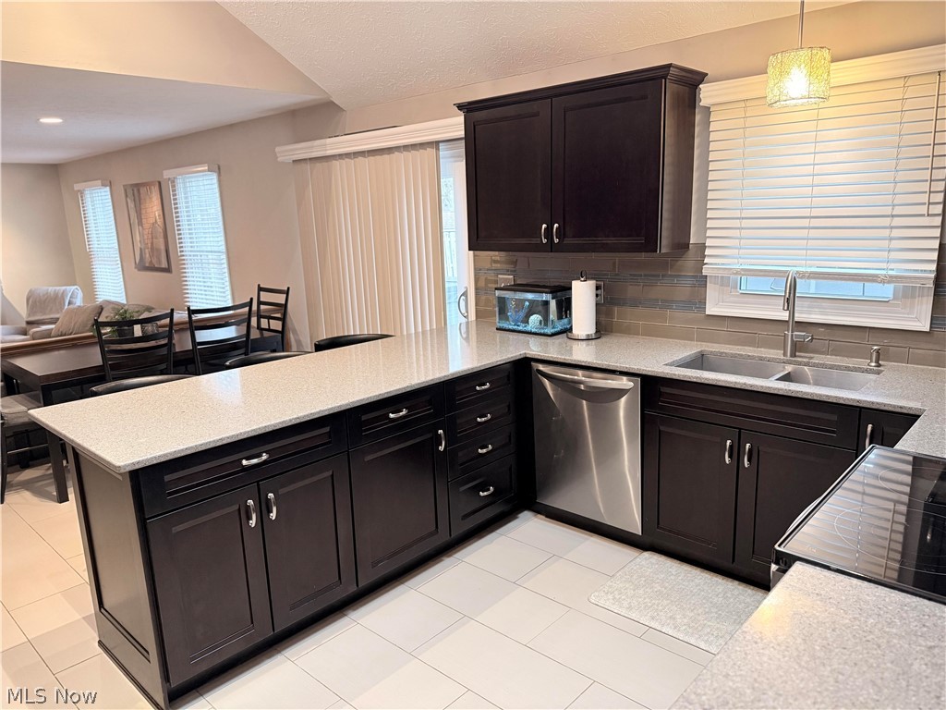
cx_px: 473
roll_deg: +2.2
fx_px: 656
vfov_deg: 56.8
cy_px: 355
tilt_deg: -12.6
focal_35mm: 24
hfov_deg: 71.6
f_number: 1.78
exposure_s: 1/60
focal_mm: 6.76
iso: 320
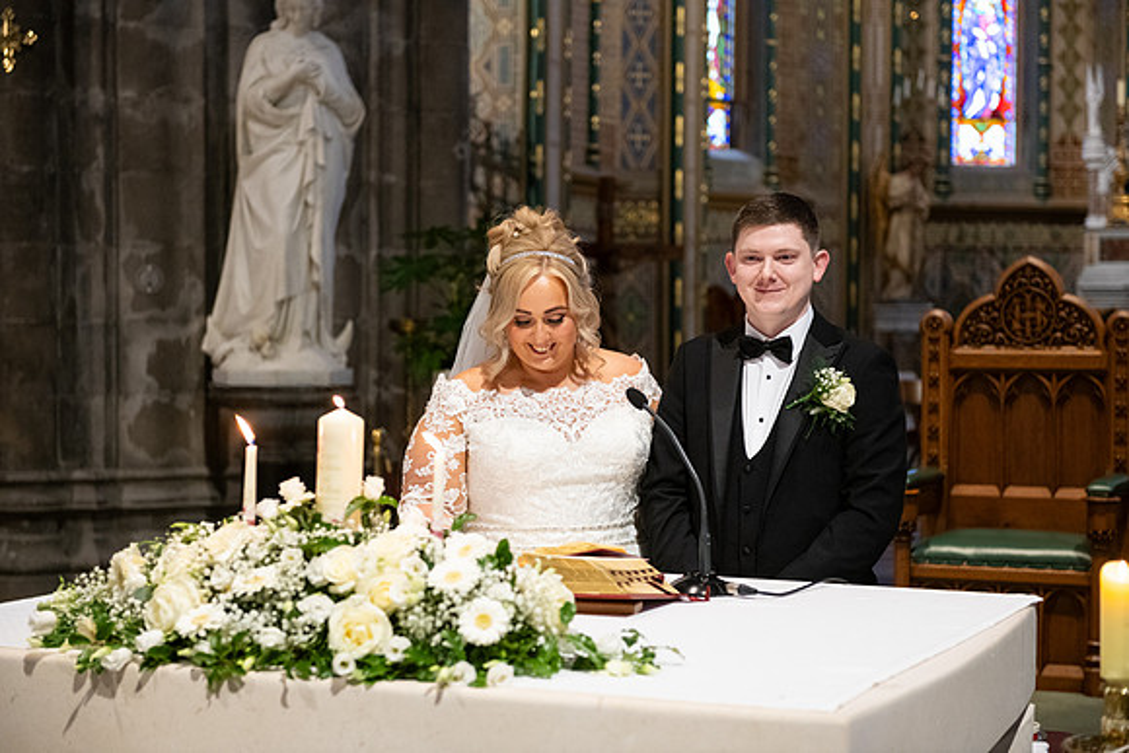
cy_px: 376
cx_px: 564
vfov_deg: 19.5
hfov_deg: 28.8
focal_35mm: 70
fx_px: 2196
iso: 1250
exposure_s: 1/160
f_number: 3.5
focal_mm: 70
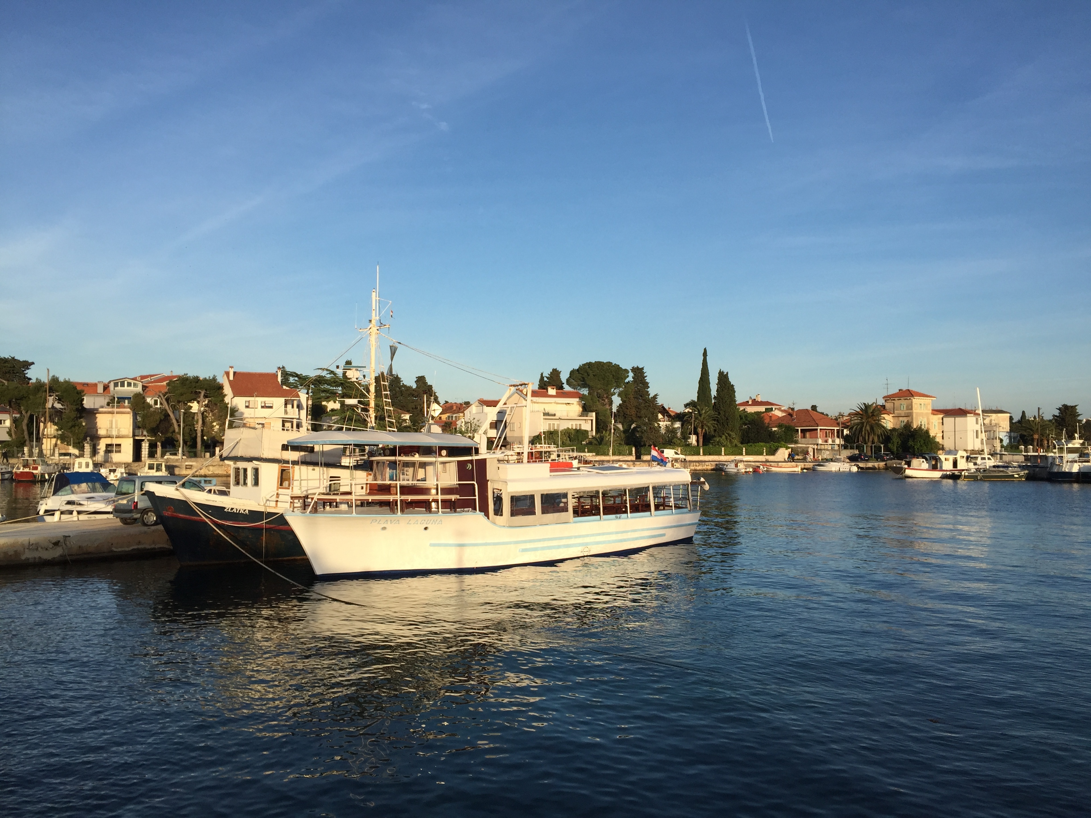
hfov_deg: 61.7
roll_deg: -0.3
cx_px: 546
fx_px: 914
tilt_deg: +2.4
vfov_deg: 48.2
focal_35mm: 29
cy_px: 409
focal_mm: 4.15
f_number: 2.2
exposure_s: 1/1276
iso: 32
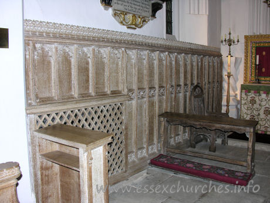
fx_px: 273
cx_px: 135
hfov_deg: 52.6
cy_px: 102
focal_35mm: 35
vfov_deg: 40.7
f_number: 2.8
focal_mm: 8.9
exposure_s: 1/60.1
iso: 60
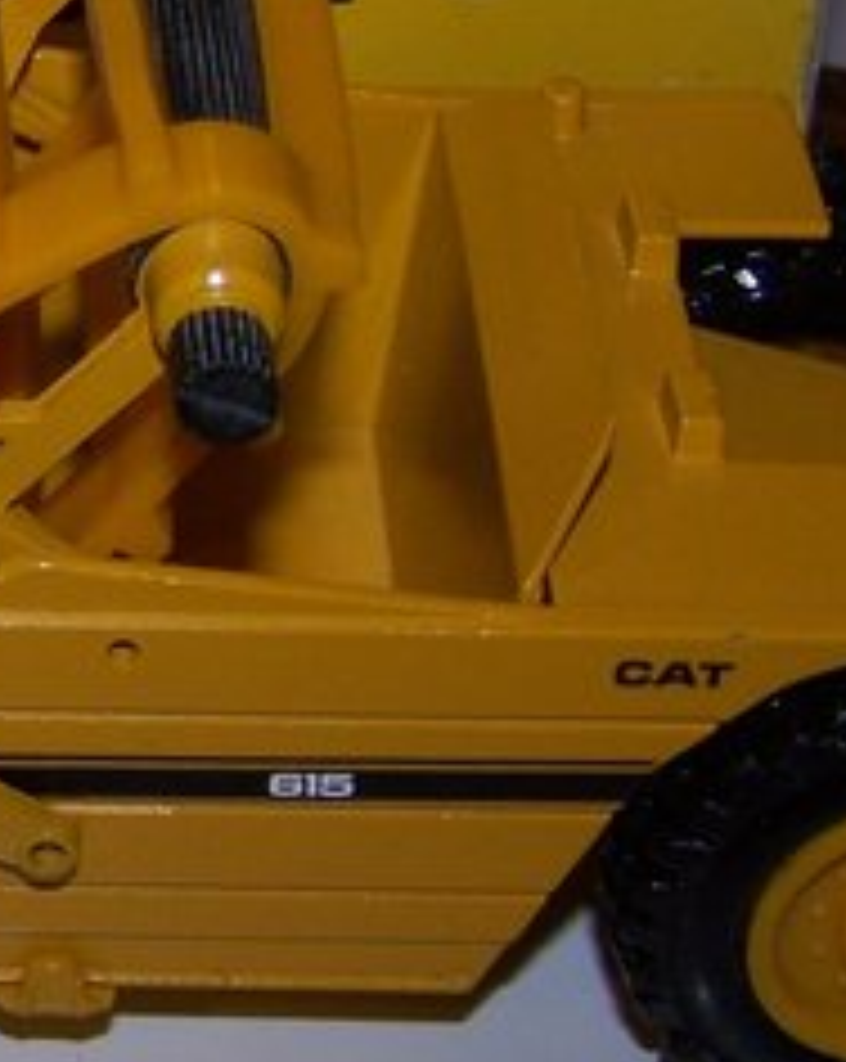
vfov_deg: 15.2
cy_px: 189
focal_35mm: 126
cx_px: -428
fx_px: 3954
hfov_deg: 11.7
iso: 80
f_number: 2.8
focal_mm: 6.3
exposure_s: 1/60
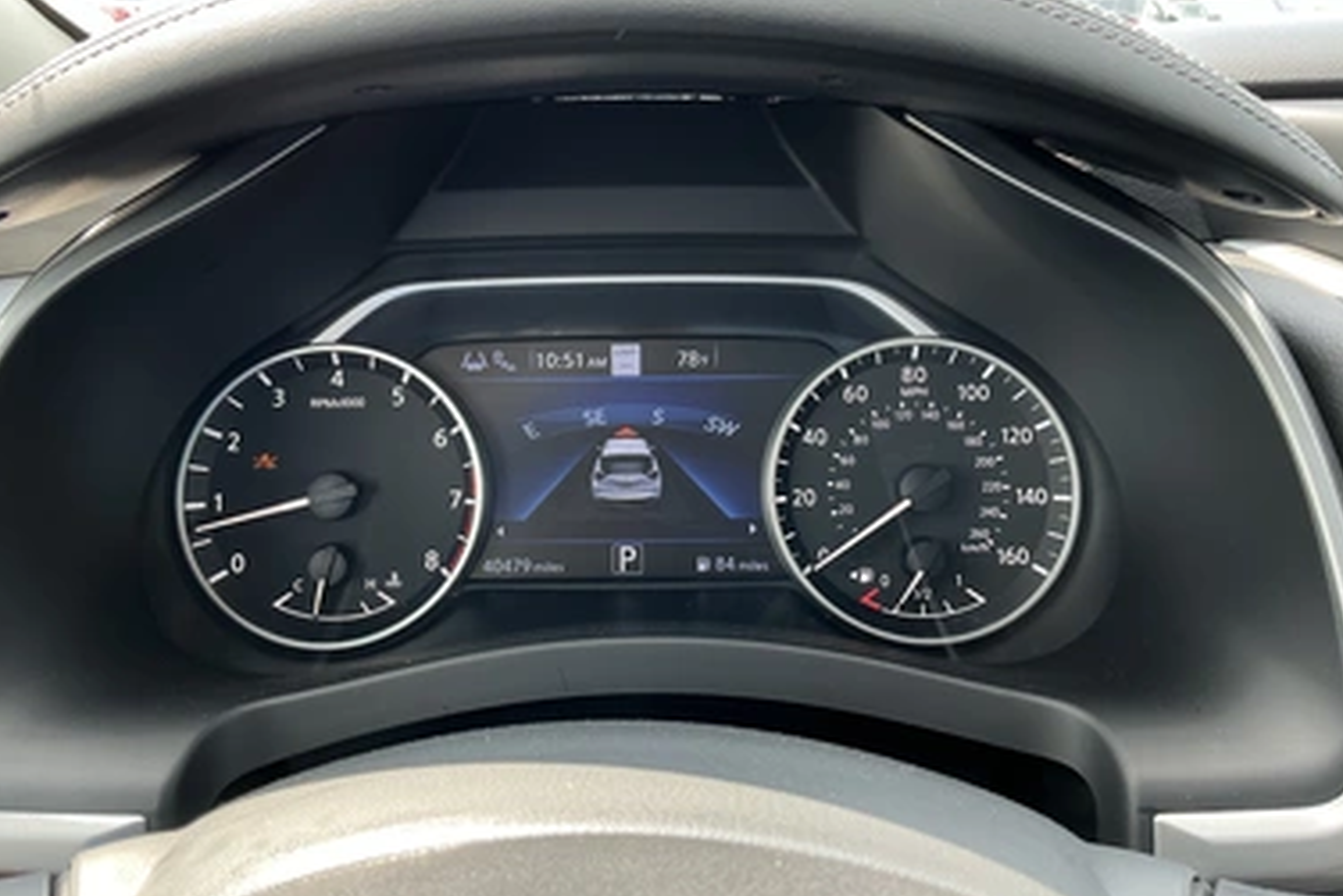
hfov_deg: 60.2
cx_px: 643
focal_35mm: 31
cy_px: 375
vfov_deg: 42.2
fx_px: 1157
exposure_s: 1/122
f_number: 1.8
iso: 40
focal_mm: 3
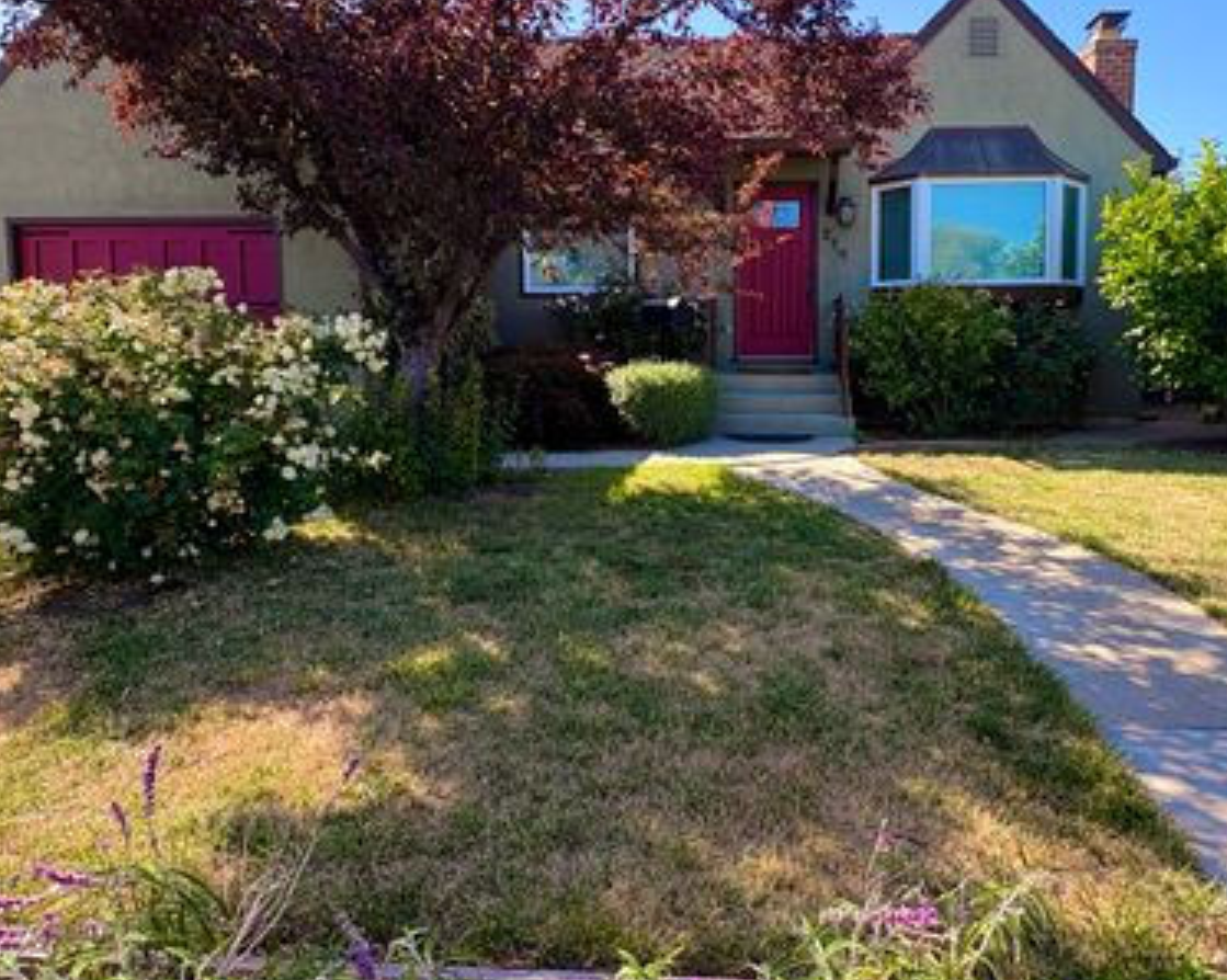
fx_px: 799
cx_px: 740
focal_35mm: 22
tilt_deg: -2.9
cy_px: 401
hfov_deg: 74.2
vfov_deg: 62.6
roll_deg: +0.2
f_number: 2.2
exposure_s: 1/296
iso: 50
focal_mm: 2.22
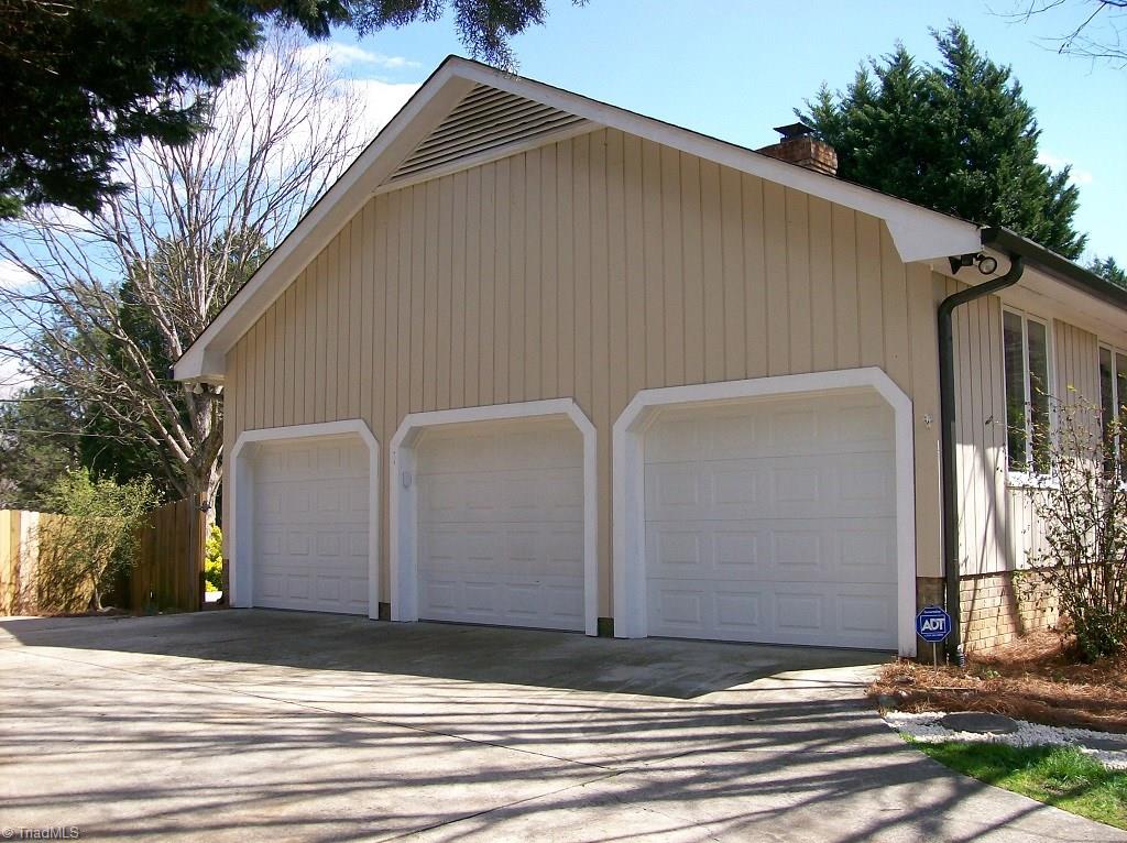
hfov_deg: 51.4
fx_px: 1171
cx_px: 564
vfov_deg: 39.6
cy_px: 422
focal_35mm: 36
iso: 80
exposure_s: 1/673
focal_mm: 6
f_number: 2.7
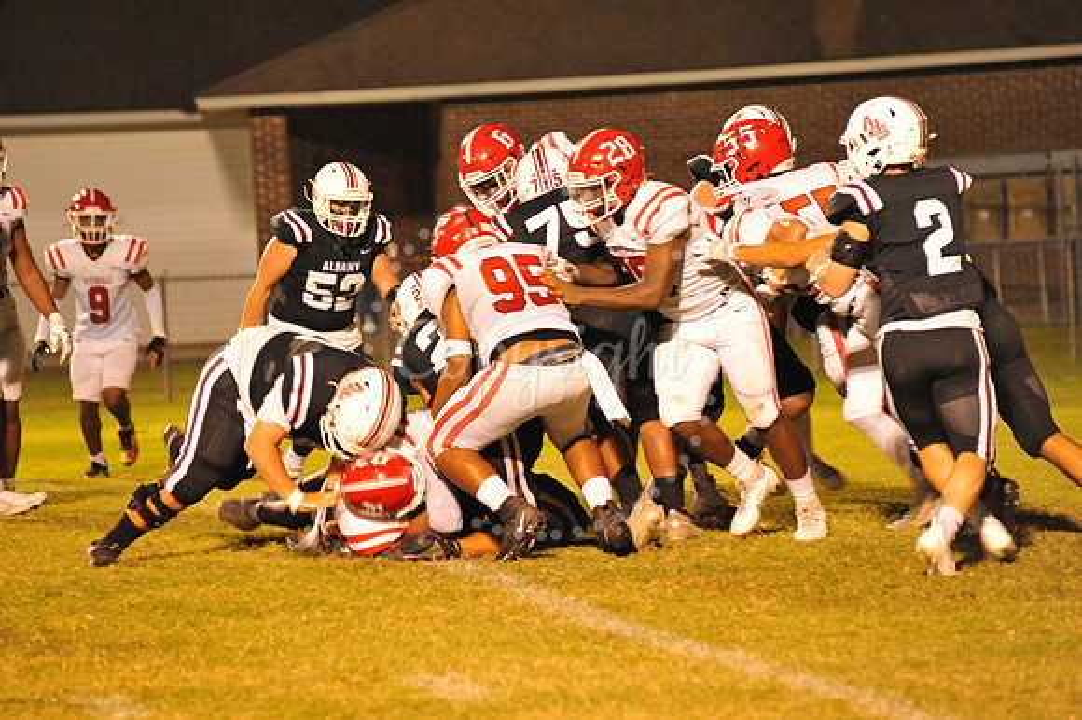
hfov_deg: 10.3
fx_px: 6007
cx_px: 541
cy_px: 360
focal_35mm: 200
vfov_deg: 6.9
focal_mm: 200
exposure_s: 1/160
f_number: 5
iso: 5000
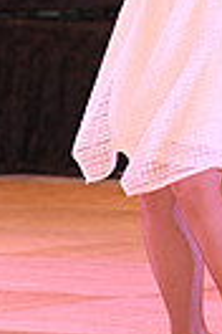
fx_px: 5503
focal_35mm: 595
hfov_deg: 2.3
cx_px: 317
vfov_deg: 3.5
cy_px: -109
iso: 3200
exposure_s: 1/200
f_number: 4.5
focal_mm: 135
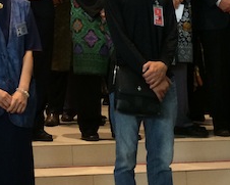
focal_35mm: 109
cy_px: -93
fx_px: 742
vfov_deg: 13.3
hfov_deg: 16.9
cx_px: -41
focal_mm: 4.12
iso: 125
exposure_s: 1/30
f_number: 2.2
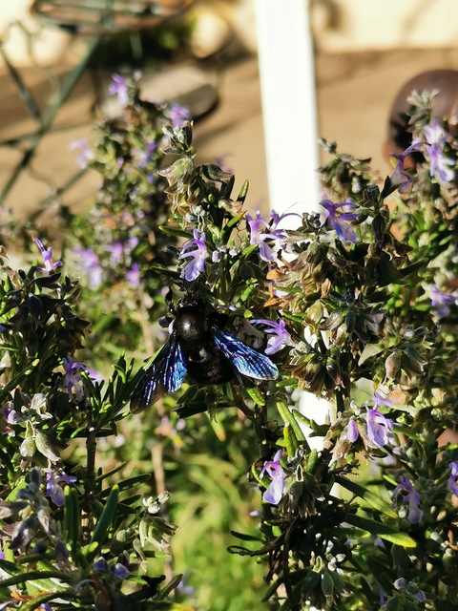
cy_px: 306
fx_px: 1499
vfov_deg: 23.0
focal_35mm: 85
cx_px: 229
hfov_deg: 17.4
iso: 50
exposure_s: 1/2525
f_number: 1.8
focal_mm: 5.58
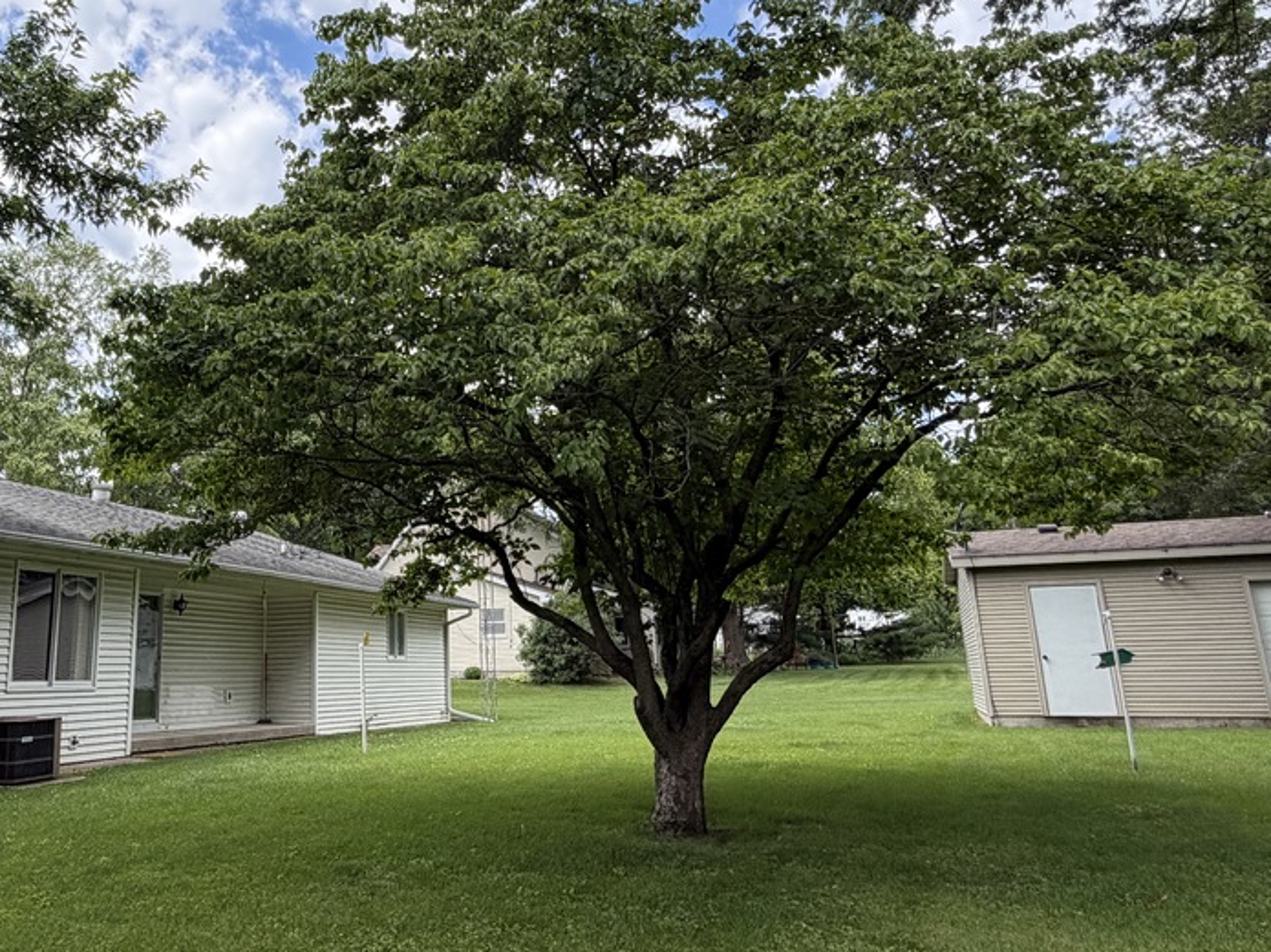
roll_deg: +1.1
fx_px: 1065
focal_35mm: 29
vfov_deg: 48.1
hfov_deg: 59.7
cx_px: 391
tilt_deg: +14.1
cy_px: 411
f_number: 2.2
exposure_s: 1/596
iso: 40
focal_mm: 2.22
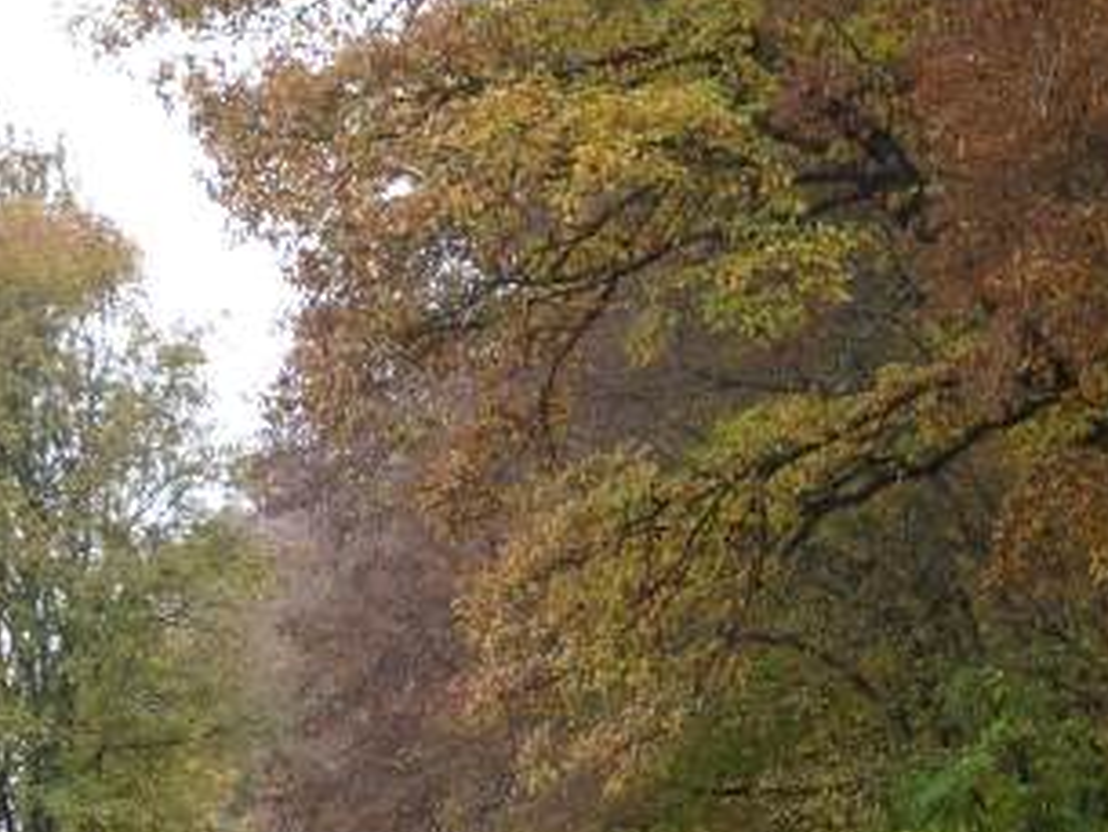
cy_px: 992
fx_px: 3362
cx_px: 857
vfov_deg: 13.7
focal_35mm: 105
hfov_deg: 18.6
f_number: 4
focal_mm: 6.8
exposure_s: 1/40
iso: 125
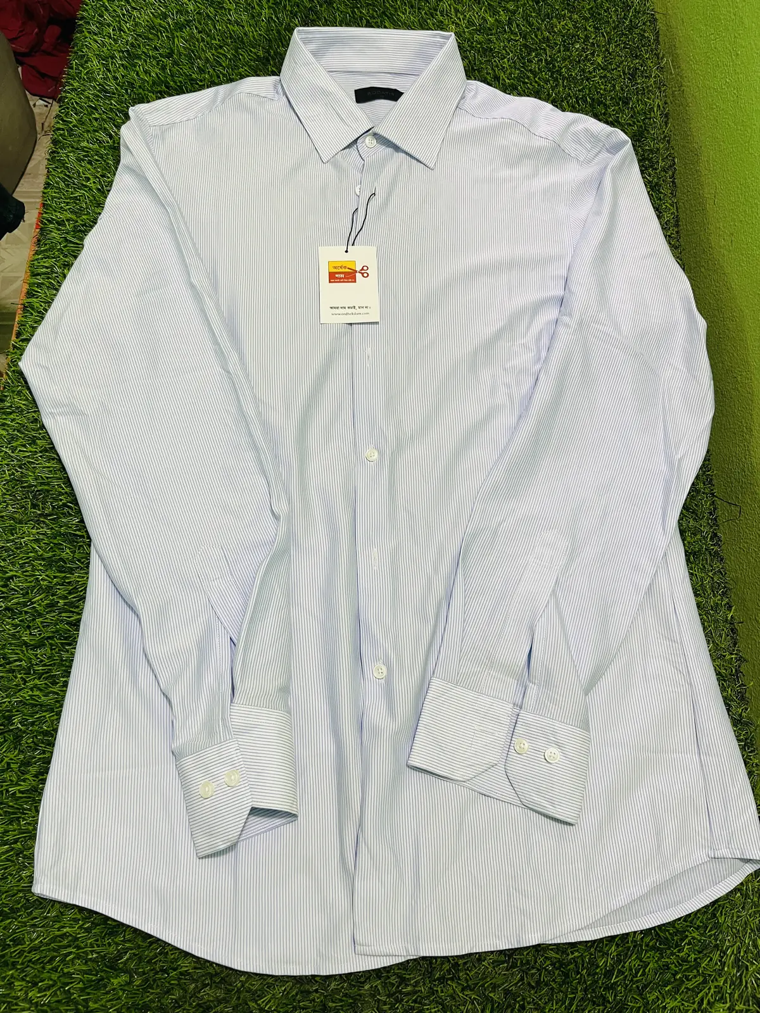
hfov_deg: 53.1
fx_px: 761
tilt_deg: -70.7
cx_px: 380
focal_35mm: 26
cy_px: 506
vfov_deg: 67.3
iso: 64
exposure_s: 1/50
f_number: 1.6
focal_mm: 5.1
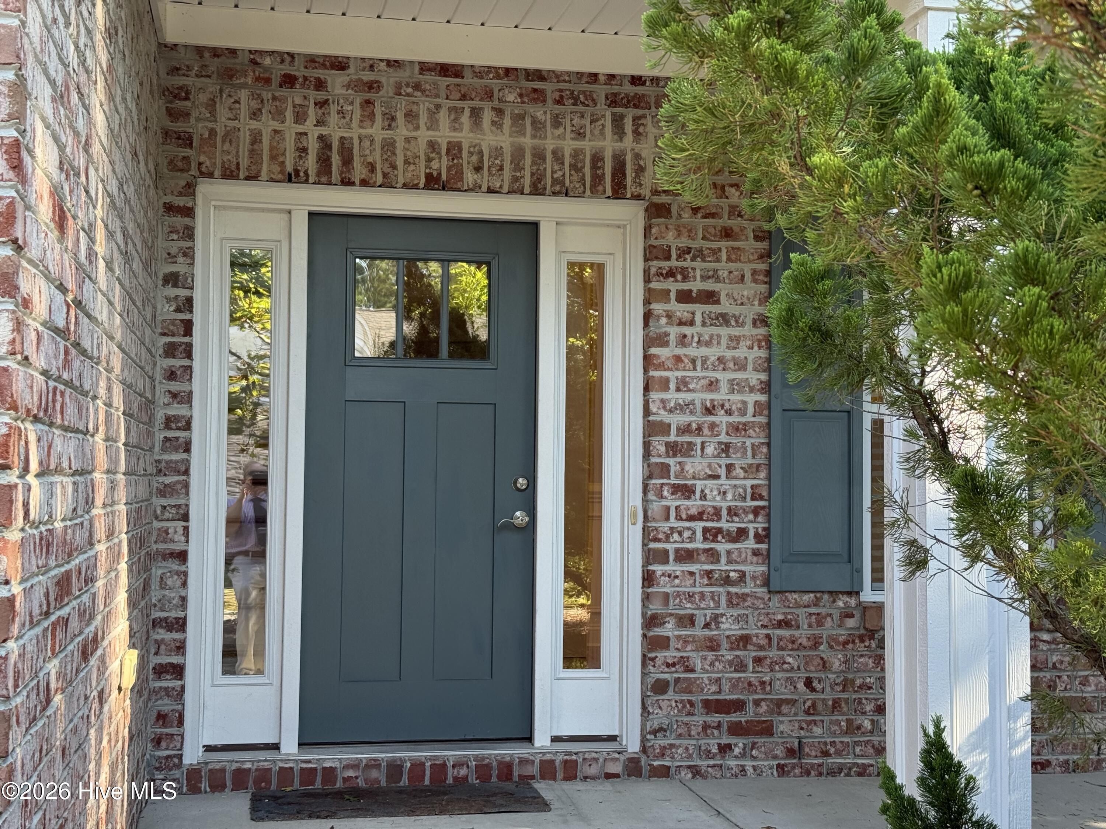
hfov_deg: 39.7
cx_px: 553
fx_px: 1534
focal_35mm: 48
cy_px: 414
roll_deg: -1.1
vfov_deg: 30.3
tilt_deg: +3.4
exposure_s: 1/242
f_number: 1.78
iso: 100
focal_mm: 6.76
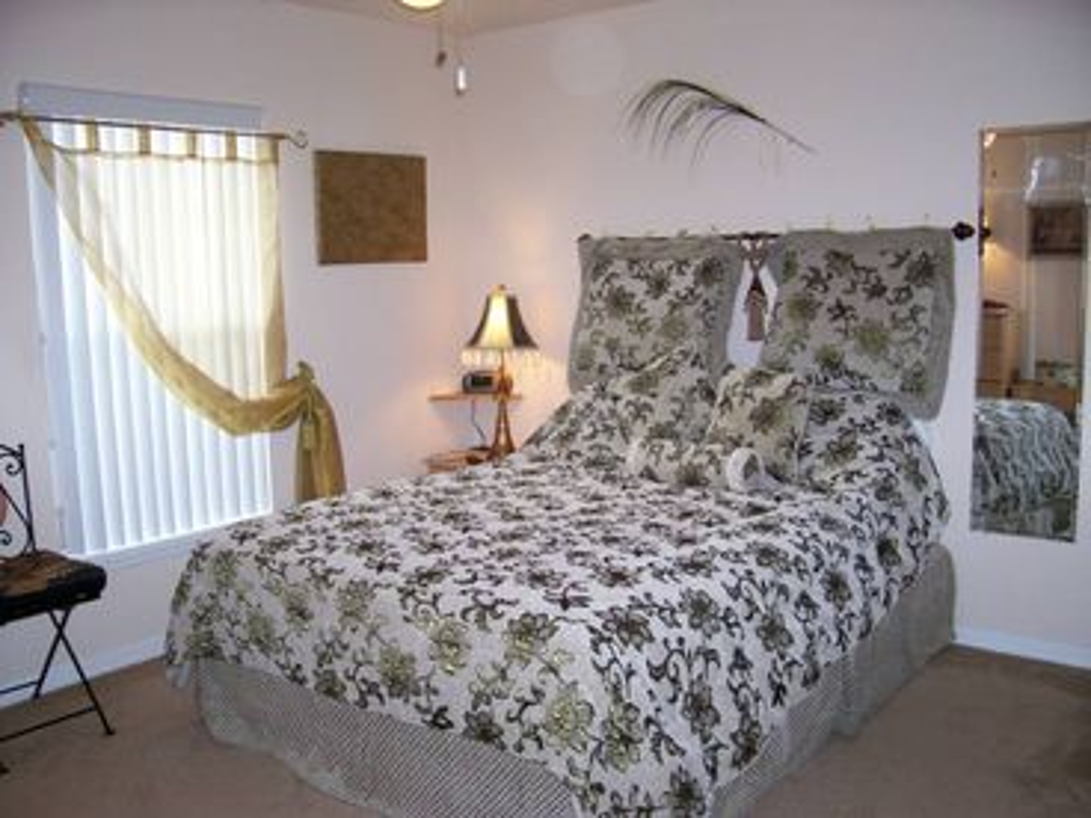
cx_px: 546
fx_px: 1072
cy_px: 409
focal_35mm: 34
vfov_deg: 41.8
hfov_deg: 54.0
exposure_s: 1/64
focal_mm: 5.6
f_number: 2.7
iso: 80
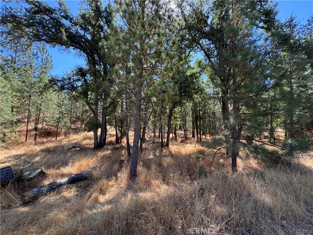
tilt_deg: +4.5
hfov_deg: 102.1
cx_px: 156
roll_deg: -1.1
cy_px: 118
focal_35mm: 14
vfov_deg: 85.7
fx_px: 127
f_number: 2.2
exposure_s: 1/184
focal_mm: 2.22
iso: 40
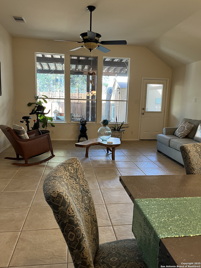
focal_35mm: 26
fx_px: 201
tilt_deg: -9.7
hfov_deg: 53.1
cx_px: 100
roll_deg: -1.5
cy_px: 134
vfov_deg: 67.3
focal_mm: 5.1
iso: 160
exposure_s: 1/60
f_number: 1.6
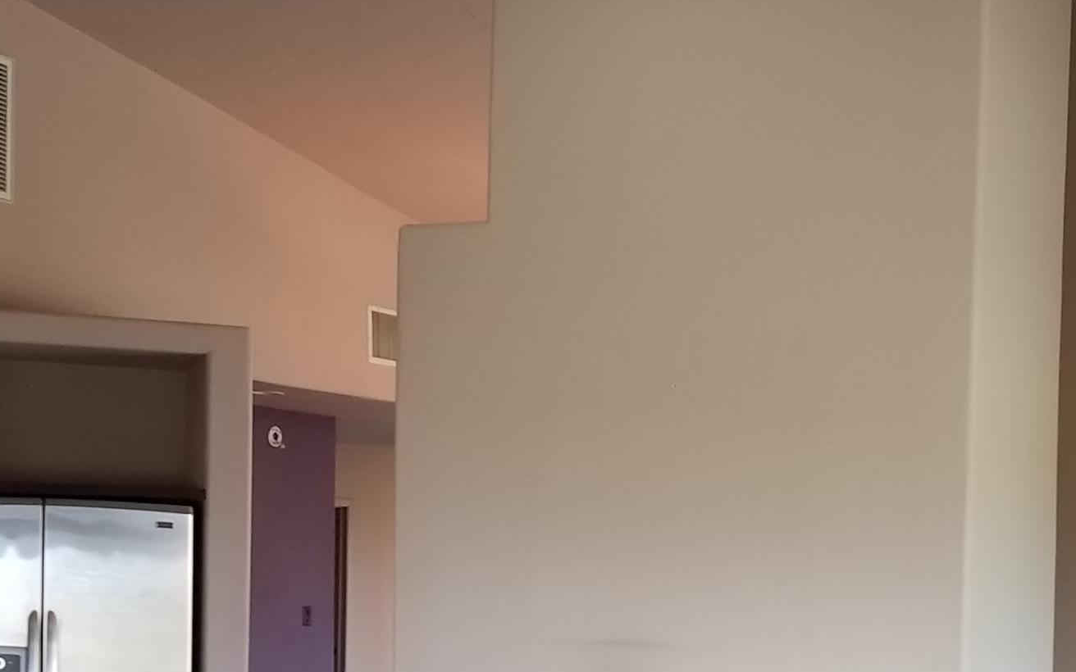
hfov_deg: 31.8
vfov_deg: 20.5
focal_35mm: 63
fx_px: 1847
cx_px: 830
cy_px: 511
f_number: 1.7
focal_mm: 4.2
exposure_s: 1/60
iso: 80
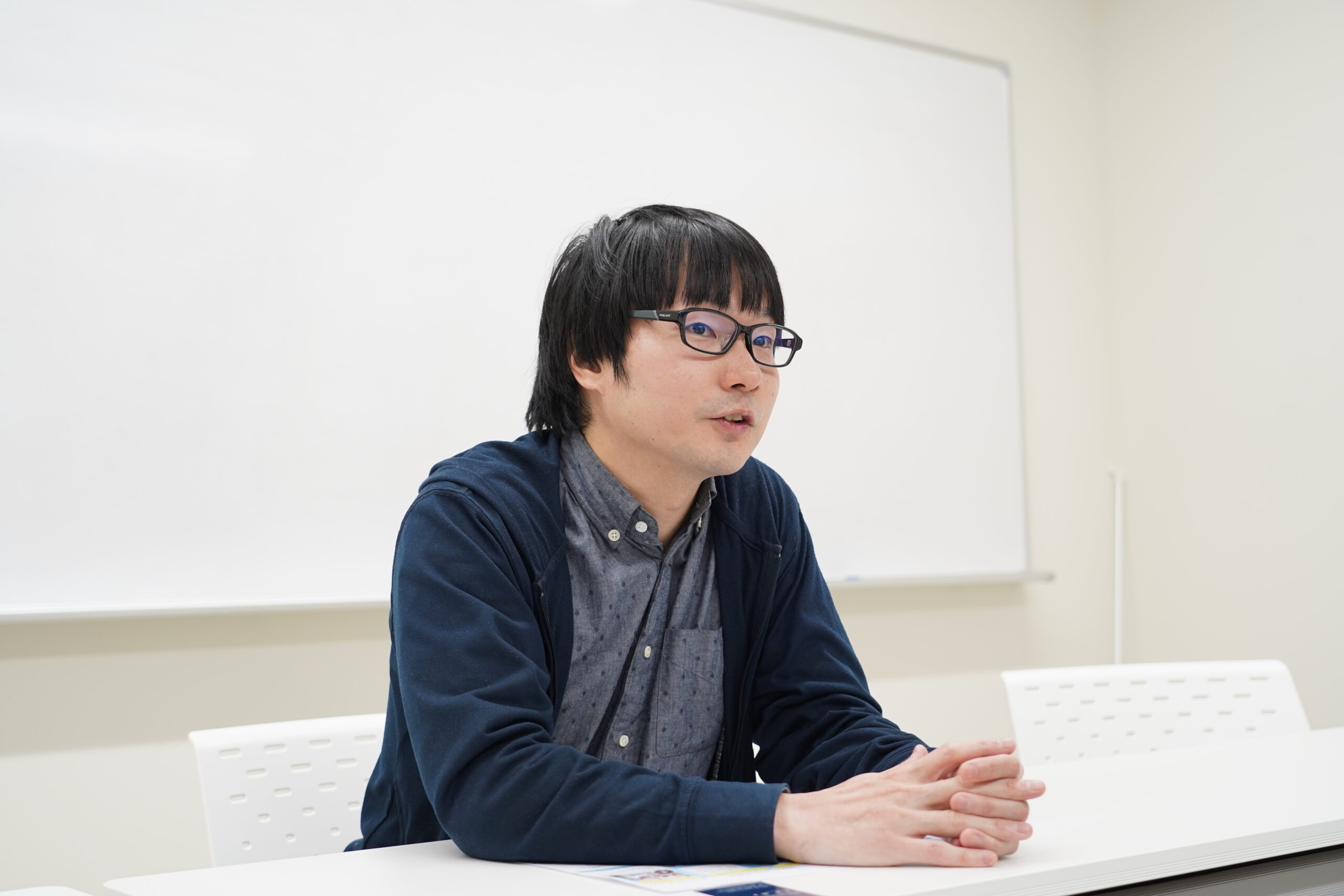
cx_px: 672
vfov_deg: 31.2
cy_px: 448
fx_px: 1605
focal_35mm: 43
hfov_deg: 45.4
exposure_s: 1/125
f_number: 4
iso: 640
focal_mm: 43
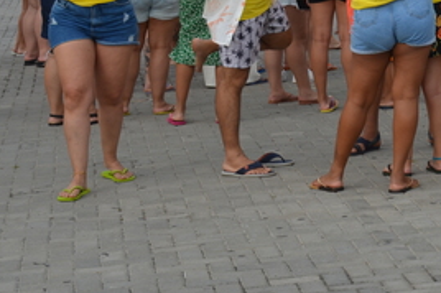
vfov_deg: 9.0
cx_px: 502
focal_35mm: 149
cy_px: -81
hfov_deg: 13.5
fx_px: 1823
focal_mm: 38
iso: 110
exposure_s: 1/250
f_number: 8
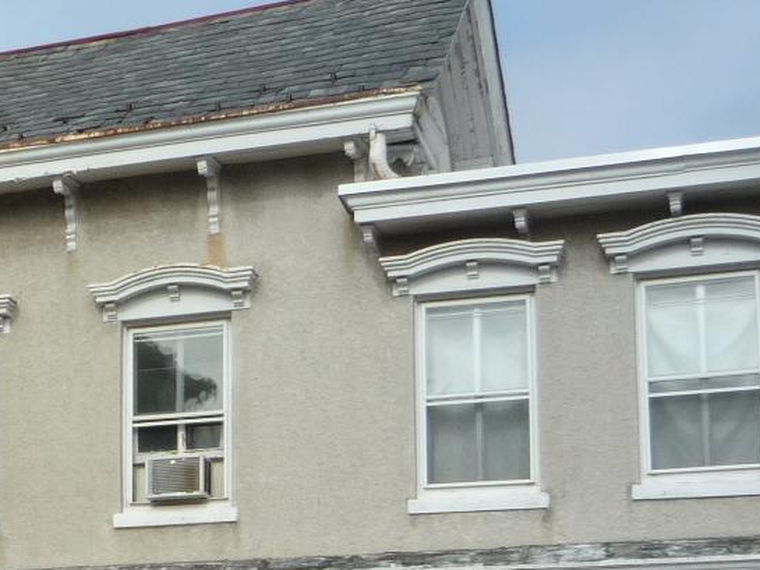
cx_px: -117
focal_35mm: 88
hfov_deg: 20.9
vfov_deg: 16.3
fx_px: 1932
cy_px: 612
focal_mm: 5.2
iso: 100
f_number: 5.6
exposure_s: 1/400
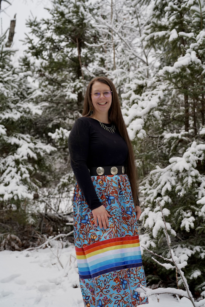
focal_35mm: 50
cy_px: 154
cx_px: 102
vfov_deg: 39.6
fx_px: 426
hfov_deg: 27.0
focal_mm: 50
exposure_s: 1/125
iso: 100
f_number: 3.2
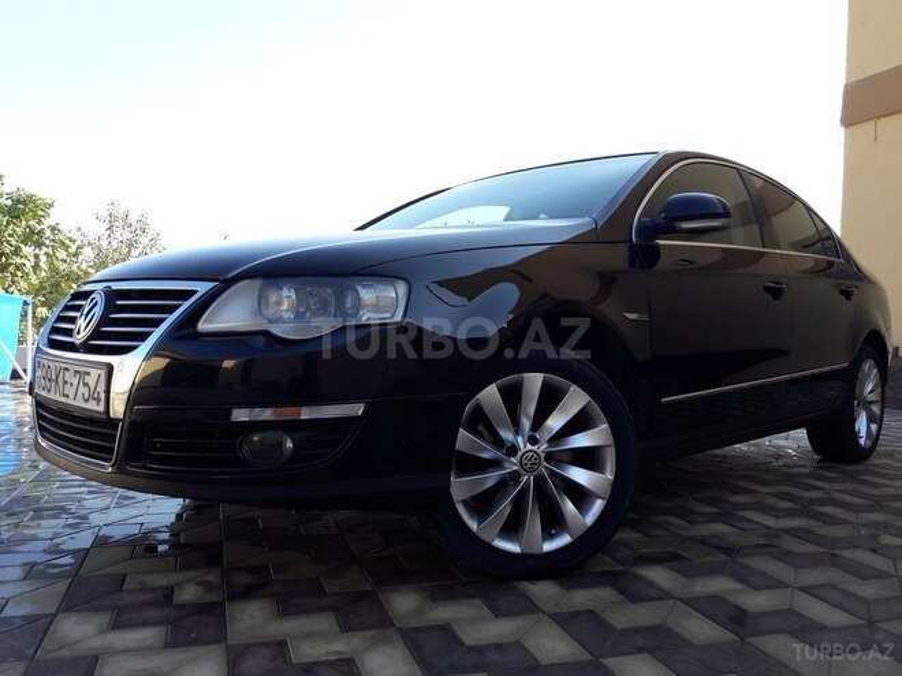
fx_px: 730
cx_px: 451
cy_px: 338
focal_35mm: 28
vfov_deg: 49.7
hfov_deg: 63.4
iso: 40
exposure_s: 1/388
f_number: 1.9
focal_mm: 3.7
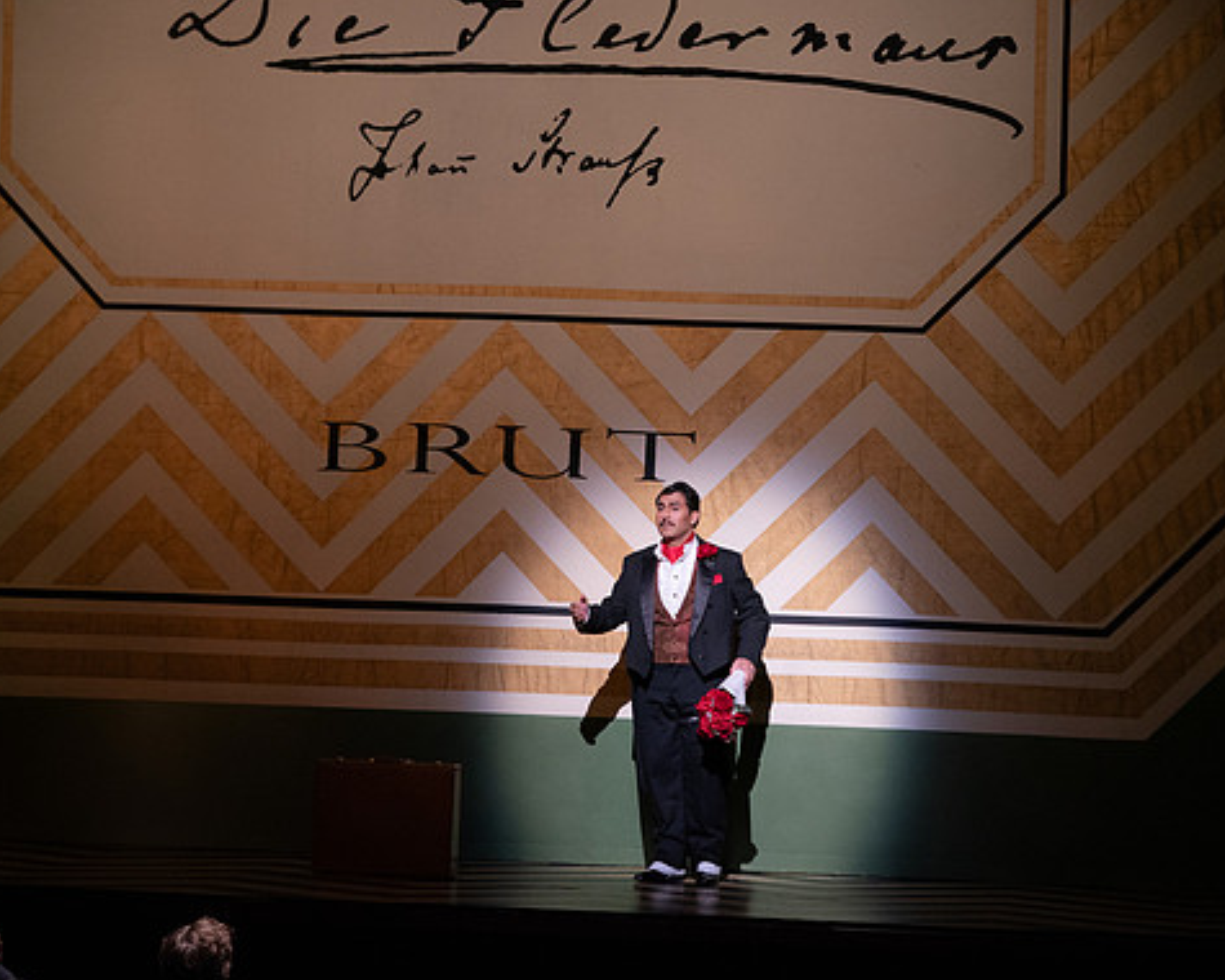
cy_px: 494
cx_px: 565
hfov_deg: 16.3
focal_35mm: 118
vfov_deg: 13.1
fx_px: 4278
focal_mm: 103
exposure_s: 1/400
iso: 3200
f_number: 6.3
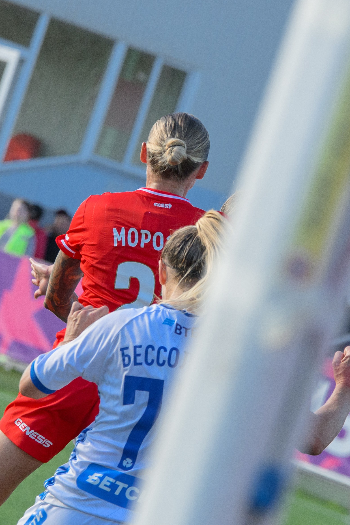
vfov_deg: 4.0
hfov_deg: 2.7
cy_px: 265
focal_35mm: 516
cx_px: 169
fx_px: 7523
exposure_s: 1/1600
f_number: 6.3
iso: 1000
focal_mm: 200
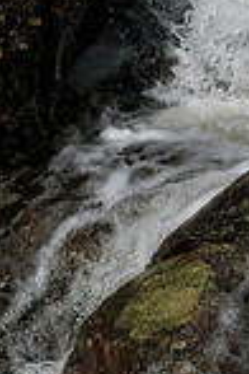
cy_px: 232
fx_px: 1001
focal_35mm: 97
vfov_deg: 21.1
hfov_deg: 14.2
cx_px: 131
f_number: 4
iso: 800
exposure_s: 1/4000
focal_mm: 21
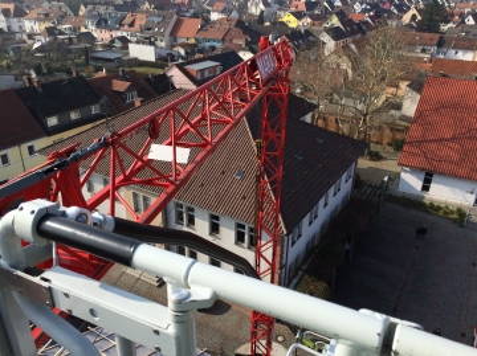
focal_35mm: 29
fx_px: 399
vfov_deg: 48.1
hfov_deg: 61.7
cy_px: 178
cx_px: 238
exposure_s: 1/1709
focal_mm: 4.15
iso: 32
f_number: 2.2
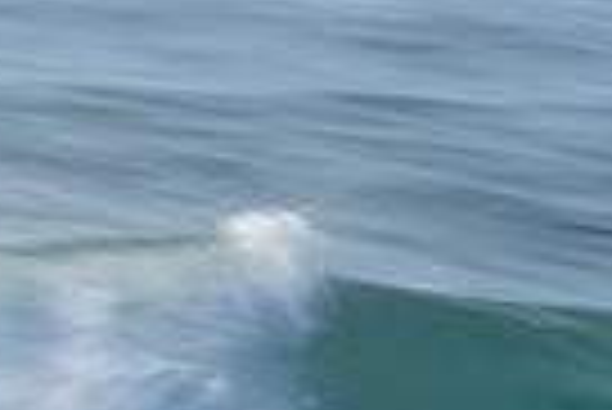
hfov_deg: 0.6
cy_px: 633
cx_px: 513
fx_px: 54491
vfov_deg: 0.4
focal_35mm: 3202
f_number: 29
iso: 125
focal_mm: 500
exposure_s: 1/20
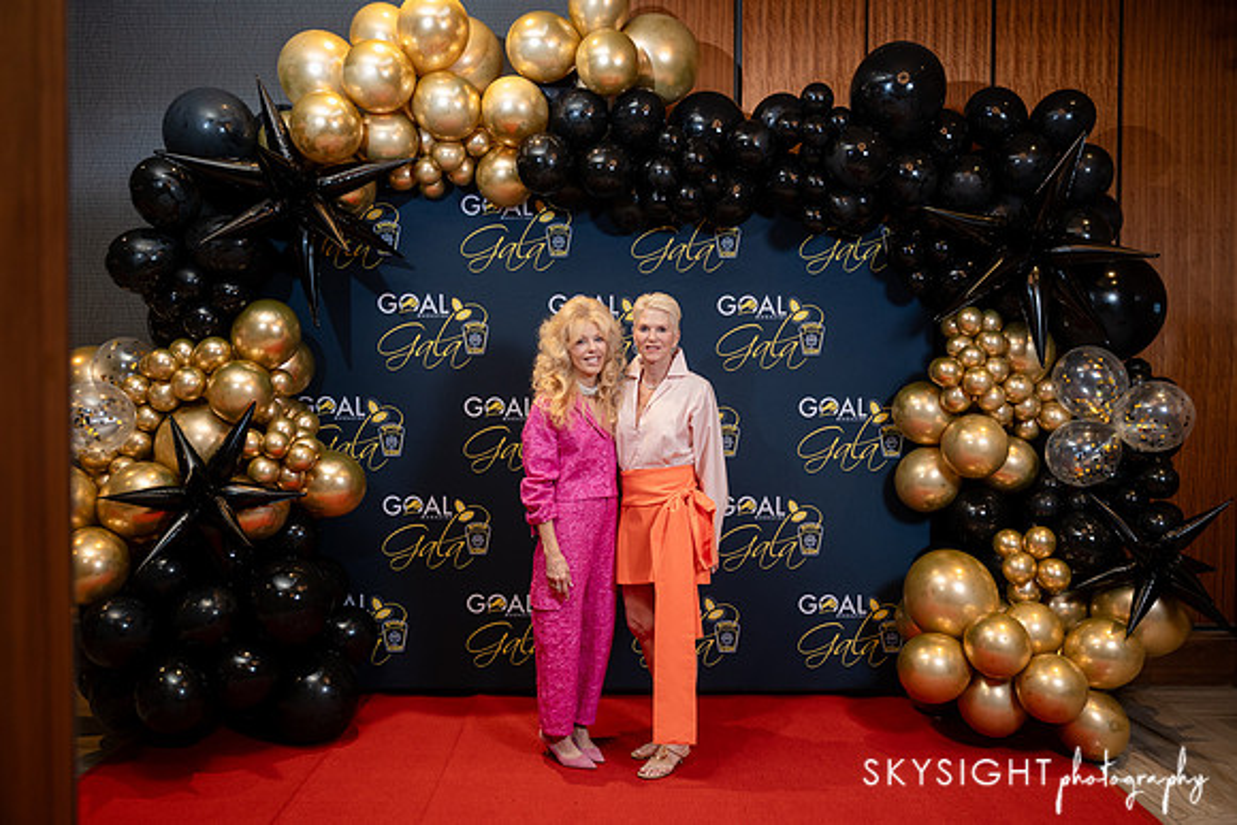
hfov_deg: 65.2
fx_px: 967
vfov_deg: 46.2
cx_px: 618
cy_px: 412
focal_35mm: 28
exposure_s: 1/200
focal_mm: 28
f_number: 2.8
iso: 1000
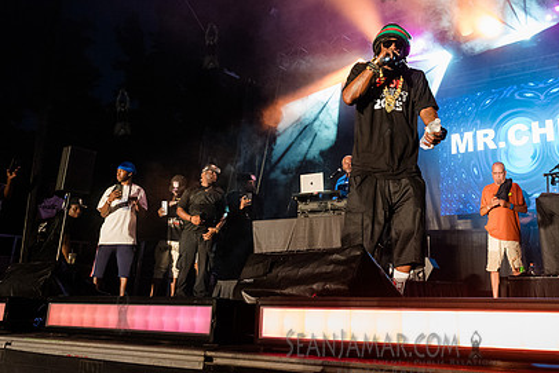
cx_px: 388
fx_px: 544
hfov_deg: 53.0
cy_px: 111
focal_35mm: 35
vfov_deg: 37.3
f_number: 4
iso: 5000
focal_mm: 24
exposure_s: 1/400
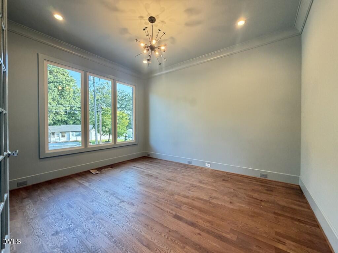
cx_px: 169
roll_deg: +0.4
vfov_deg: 85.7
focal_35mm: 14
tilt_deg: -1.0
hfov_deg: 102.1
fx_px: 137
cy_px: 126
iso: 320
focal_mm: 2.22
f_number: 2.2
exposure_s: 1/60
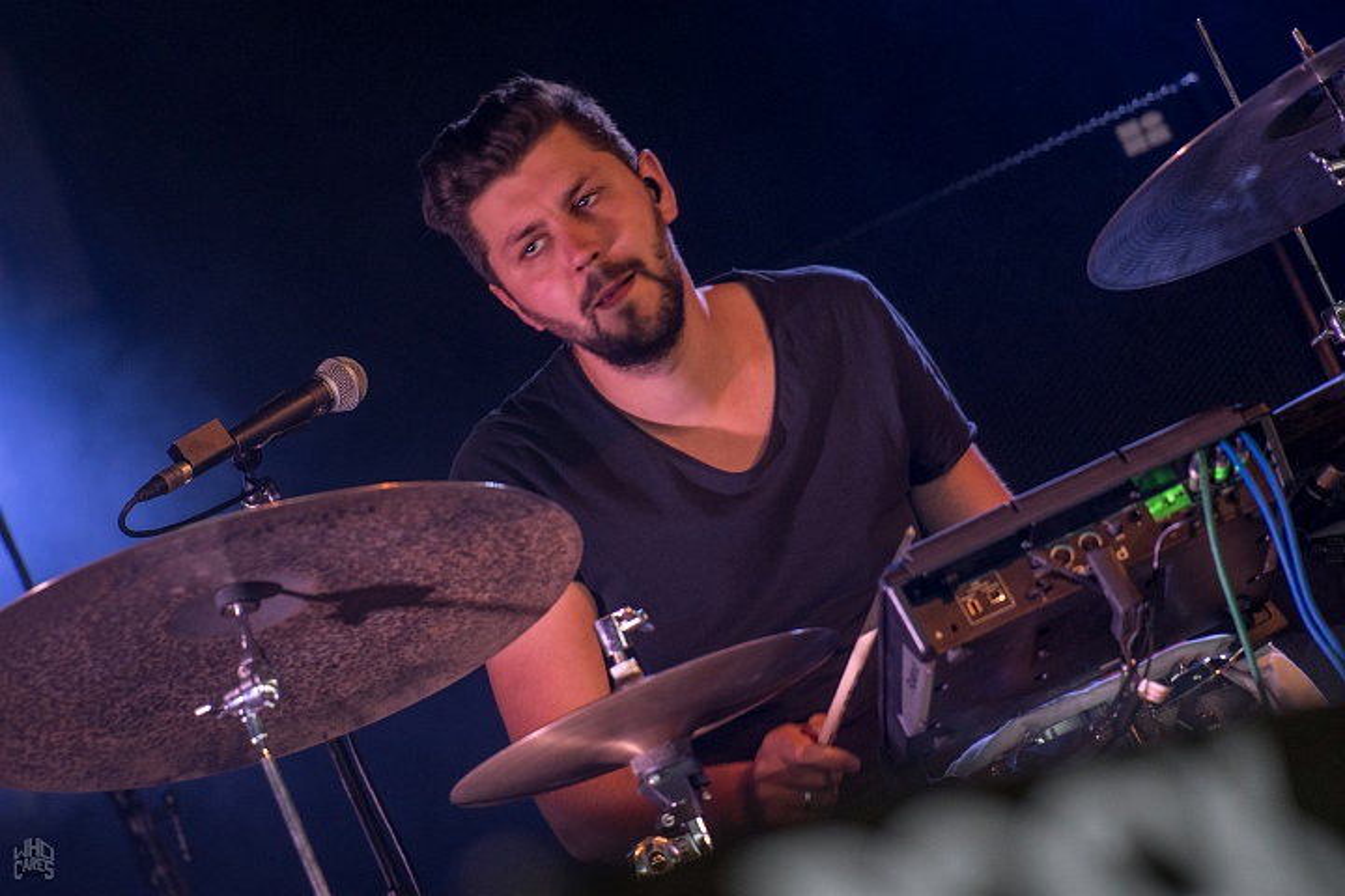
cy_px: 448
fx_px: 11207
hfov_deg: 6.9
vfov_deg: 4.6
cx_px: 672
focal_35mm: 300
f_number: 2.8
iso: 1000
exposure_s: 1/125
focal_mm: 200
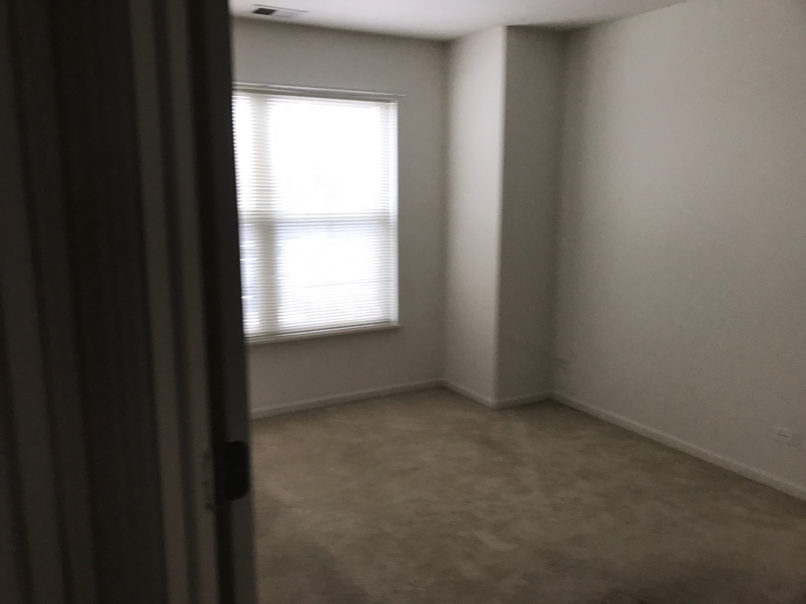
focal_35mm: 28
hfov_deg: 63.4
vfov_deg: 49.7
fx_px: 652
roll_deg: +2.2
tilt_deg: -5.0
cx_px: 403
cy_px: 302
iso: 40
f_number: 1.8
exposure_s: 1/20
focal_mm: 3.99
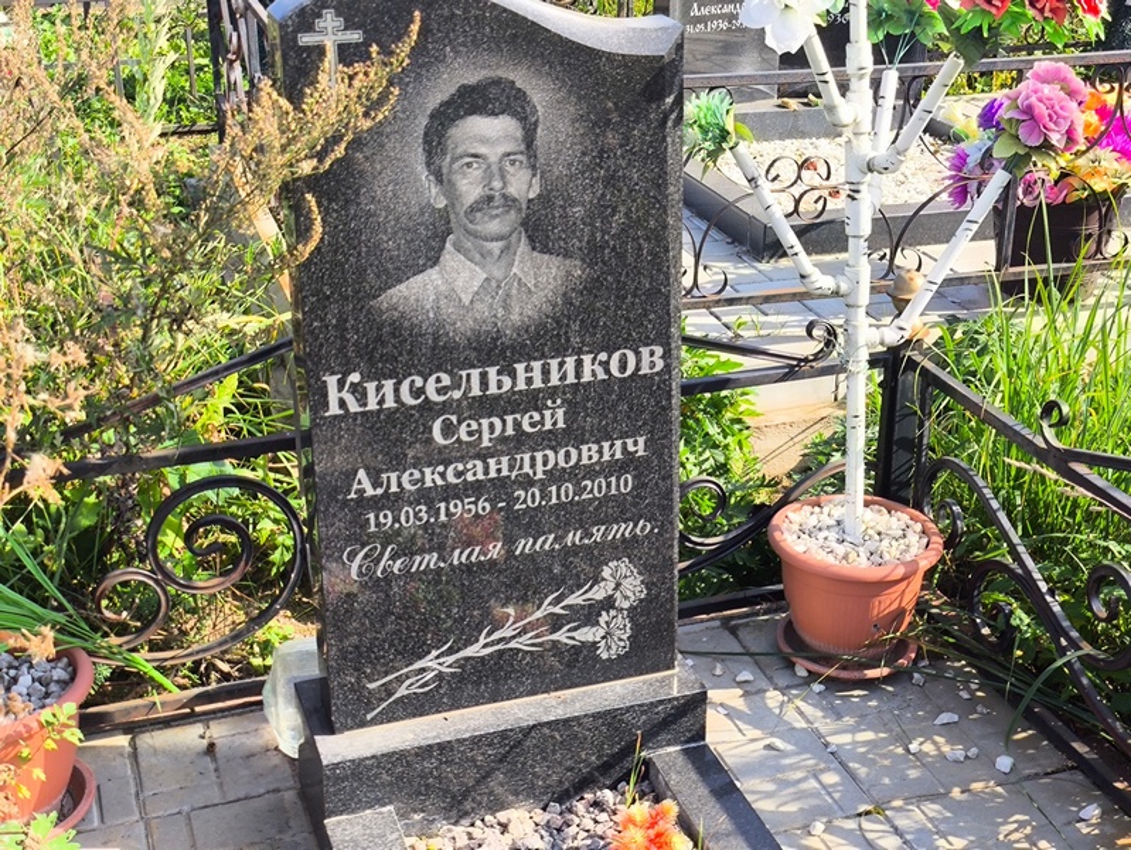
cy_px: 425
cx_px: 566
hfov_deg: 38.2
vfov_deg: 29.1
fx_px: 1634
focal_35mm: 50
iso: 50
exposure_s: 1/690
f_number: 1.7
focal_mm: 4.71
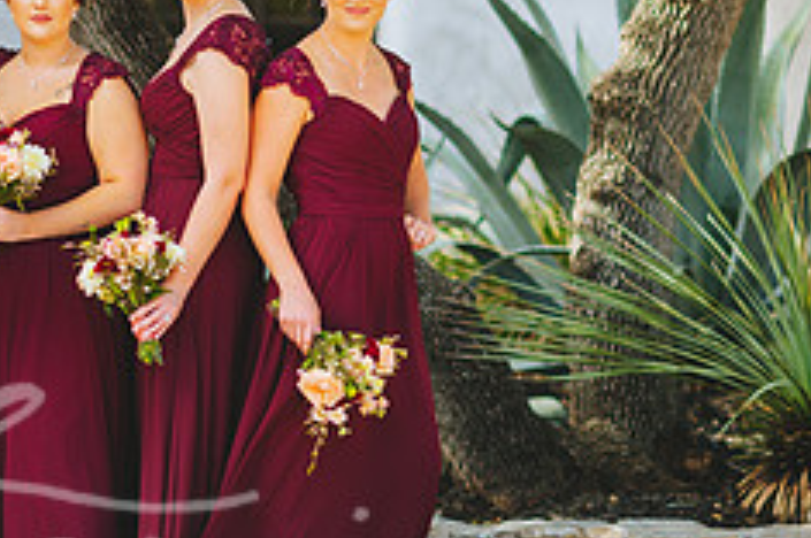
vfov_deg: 6.5
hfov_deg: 9.7
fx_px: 4724
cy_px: 190
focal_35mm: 210
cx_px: -155
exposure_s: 1/1000
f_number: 2
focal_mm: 85
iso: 160
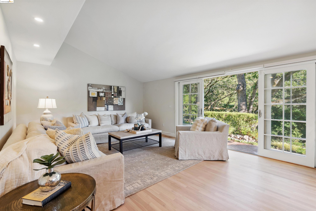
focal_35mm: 16
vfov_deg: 73.7
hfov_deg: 96.7
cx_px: 158
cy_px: 106
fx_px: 140
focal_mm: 16
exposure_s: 1/3.33
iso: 200
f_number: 9.5
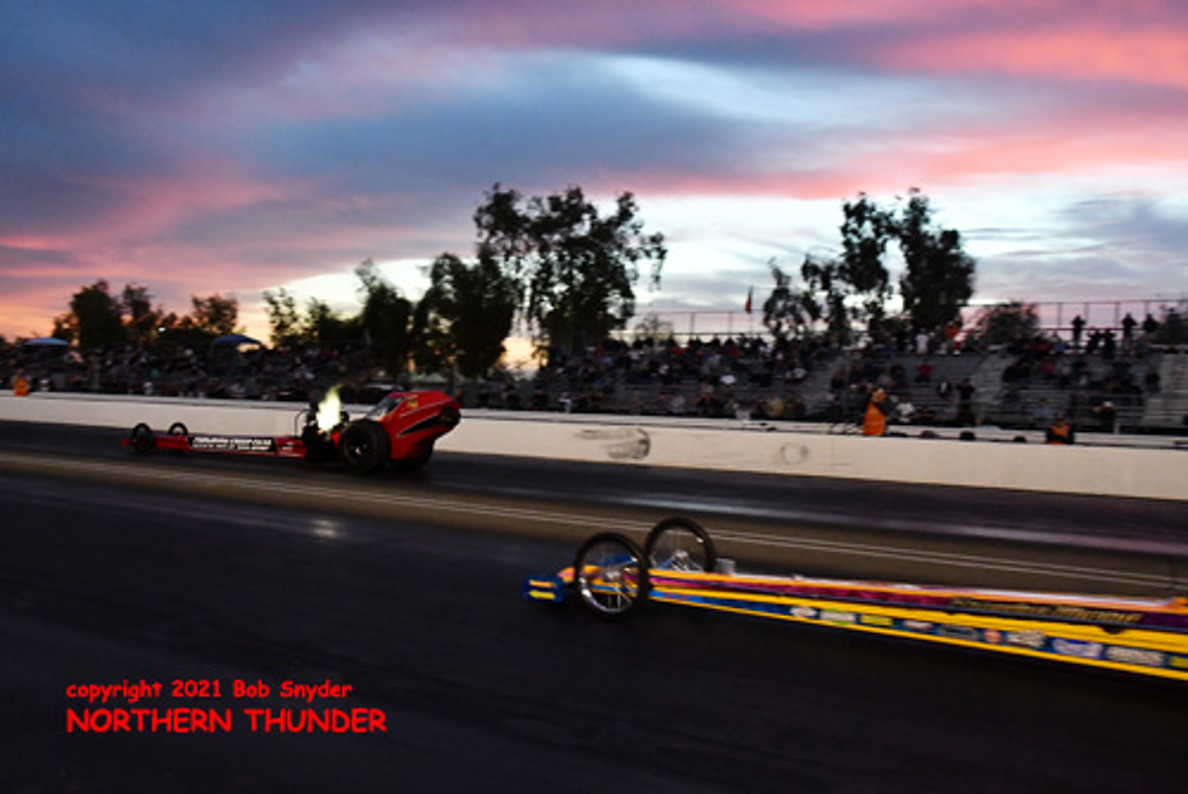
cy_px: 397
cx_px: 594
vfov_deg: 43.7
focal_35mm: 30
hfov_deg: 61.9
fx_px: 991
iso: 5000
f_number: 5.6
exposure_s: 1/500
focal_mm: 20
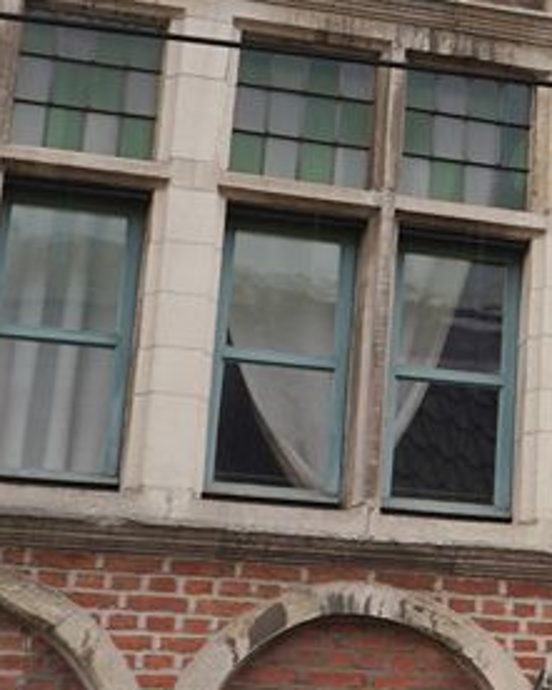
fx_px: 3327
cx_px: 1634
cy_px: -105
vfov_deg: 11.6
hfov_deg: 8.1
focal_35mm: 163
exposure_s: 1/100
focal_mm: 24
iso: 100
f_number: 8
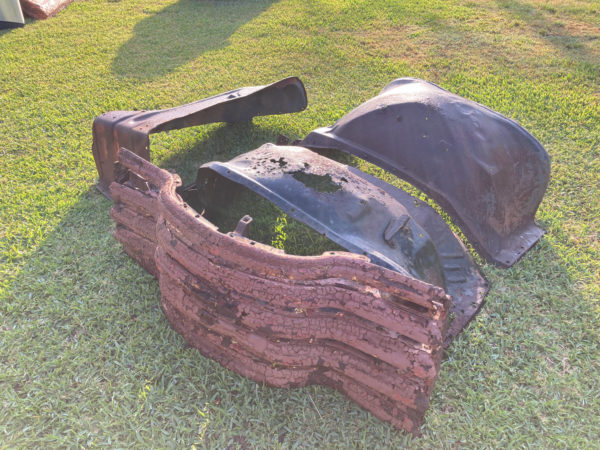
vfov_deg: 49.7
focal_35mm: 28
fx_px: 485
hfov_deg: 63.4
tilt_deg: -34.1
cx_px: 300
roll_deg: +3.8
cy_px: 225
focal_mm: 3.99
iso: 32
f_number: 1.8
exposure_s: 1/170
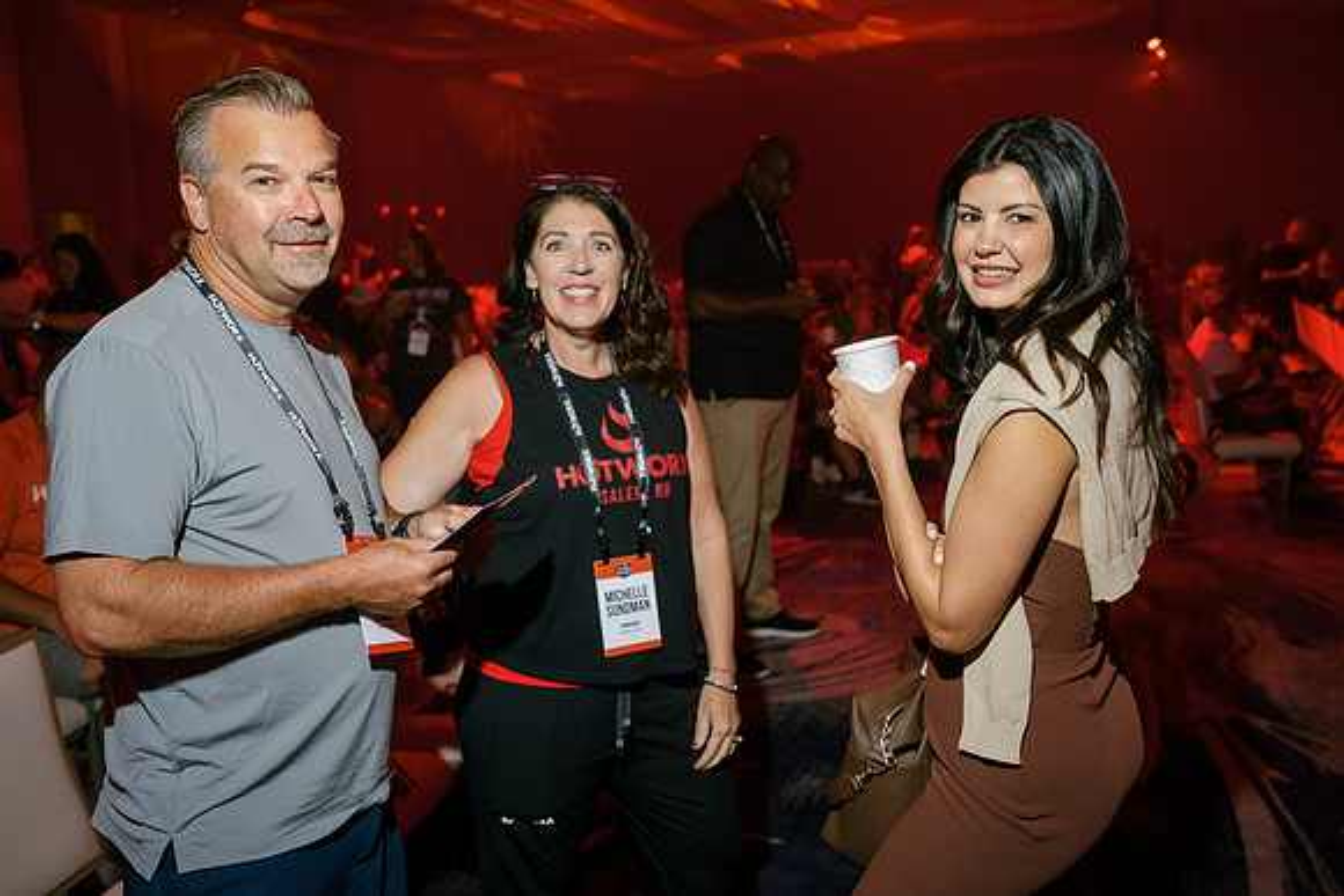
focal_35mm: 35
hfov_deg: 54.4
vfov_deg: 37.9
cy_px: 448
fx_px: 1307
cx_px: 672
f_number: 4
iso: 1250
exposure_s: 1/160
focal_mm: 35
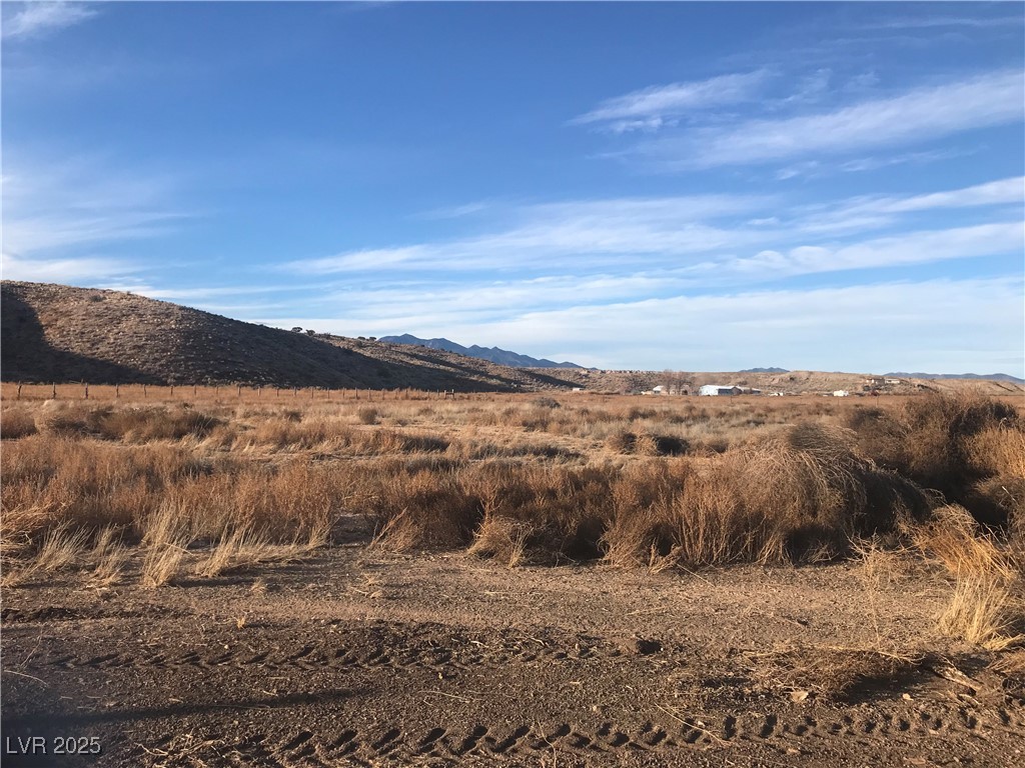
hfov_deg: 63.4
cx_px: 512
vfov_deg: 49.7
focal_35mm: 28
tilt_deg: +2.4
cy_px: 384
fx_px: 829
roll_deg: -0.2
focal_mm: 3.99
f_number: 1.8
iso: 20
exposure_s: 1/1953
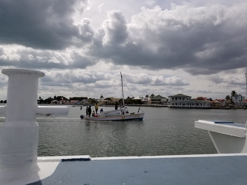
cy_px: 92
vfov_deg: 53.1
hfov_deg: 67.3
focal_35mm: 26
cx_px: 124
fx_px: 186
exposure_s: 1/7280
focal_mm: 4.25
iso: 50
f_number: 1.7
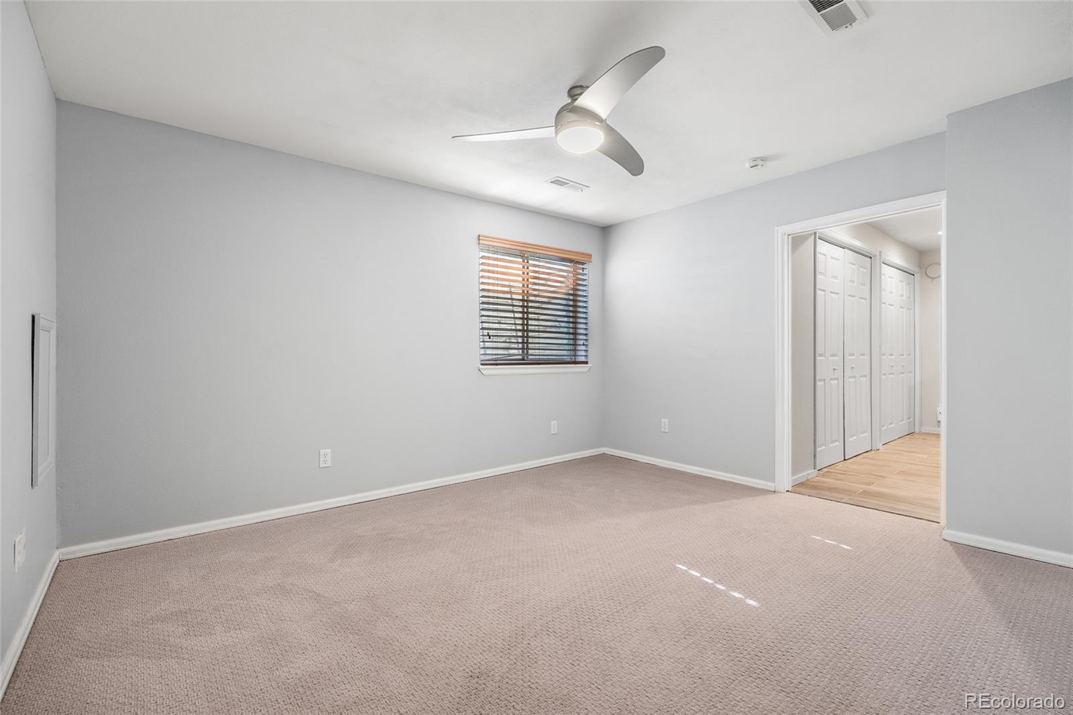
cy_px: 358
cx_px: 536
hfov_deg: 96.7
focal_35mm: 16
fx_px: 477
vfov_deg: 73.7
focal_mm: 16
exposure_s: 2.5
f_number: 8
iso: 200
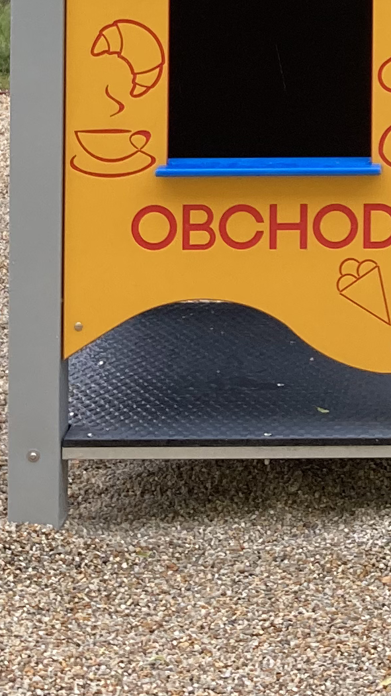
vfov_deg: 17.0
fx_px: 2157
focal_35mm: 117
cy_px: -262
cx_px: 568
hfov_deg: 10.1
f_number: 1.8
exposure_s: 1/121
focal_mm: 3.99
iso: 25
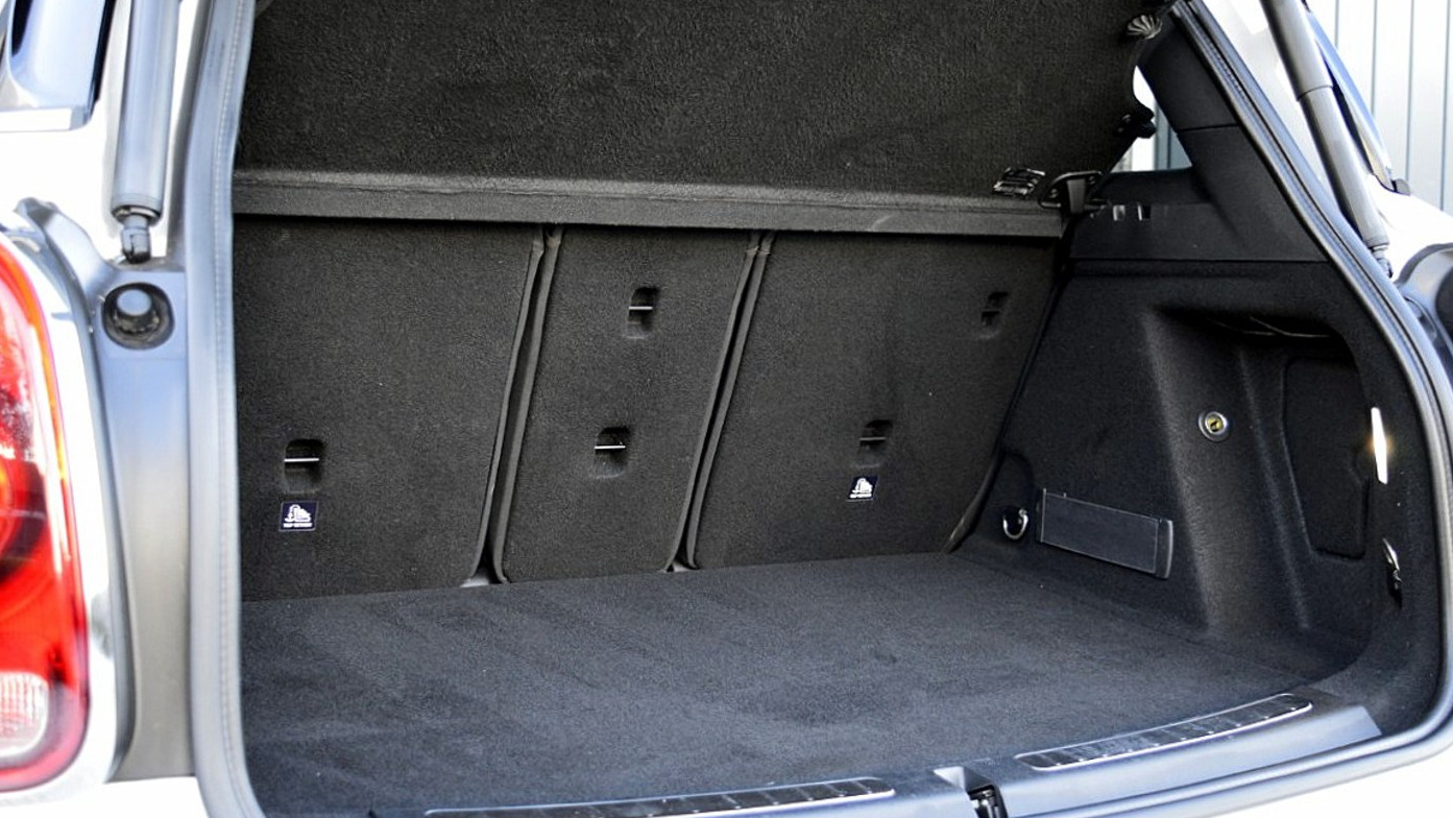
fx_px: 1580
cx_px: 725
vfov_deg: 29.0
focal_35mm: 41
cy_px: 418
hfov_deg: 49.4
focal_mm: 26
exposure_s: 1/40
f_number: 4
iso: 800
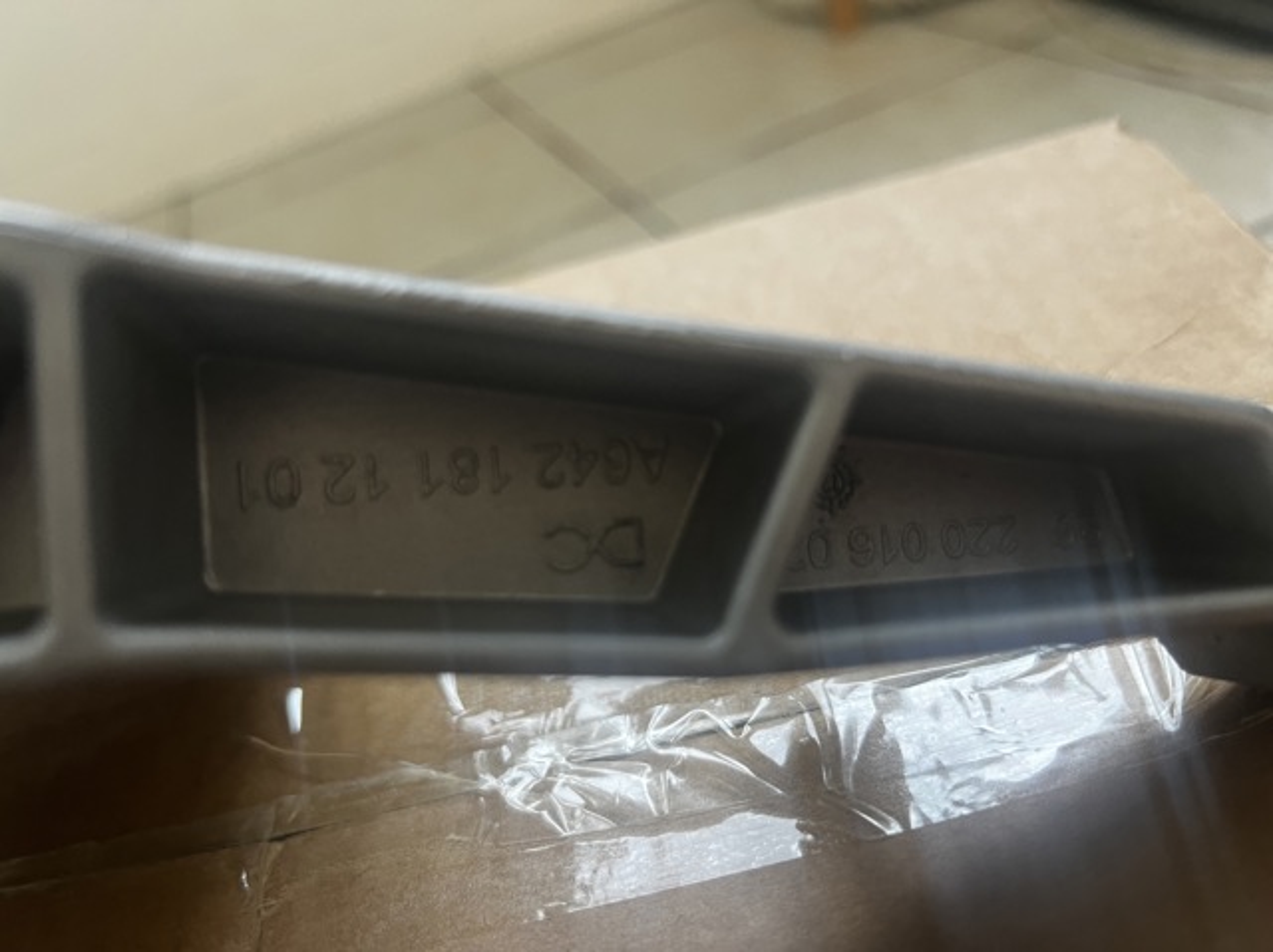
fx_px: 955
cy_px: 476
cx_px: 636
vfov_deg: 53.0
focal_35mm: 26
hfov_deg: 67.3
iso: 160
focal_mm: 5.7
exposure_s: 1/50
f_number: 1.5
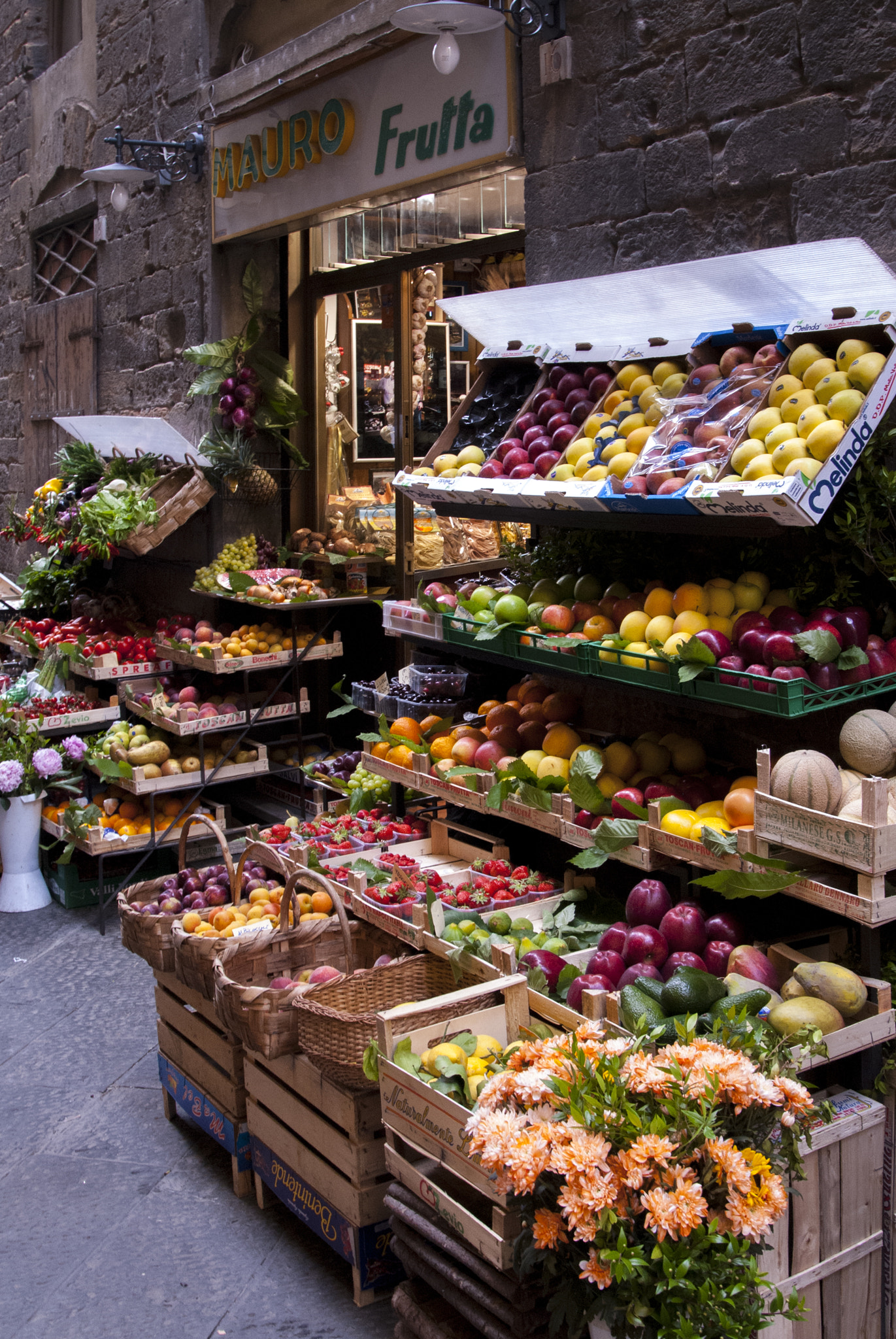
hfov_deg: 37.0
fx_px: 1340
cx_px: 448
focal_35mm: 36
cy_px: 670
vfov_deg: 53.1
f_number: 11
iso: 800
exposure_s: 1/15
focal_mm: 24
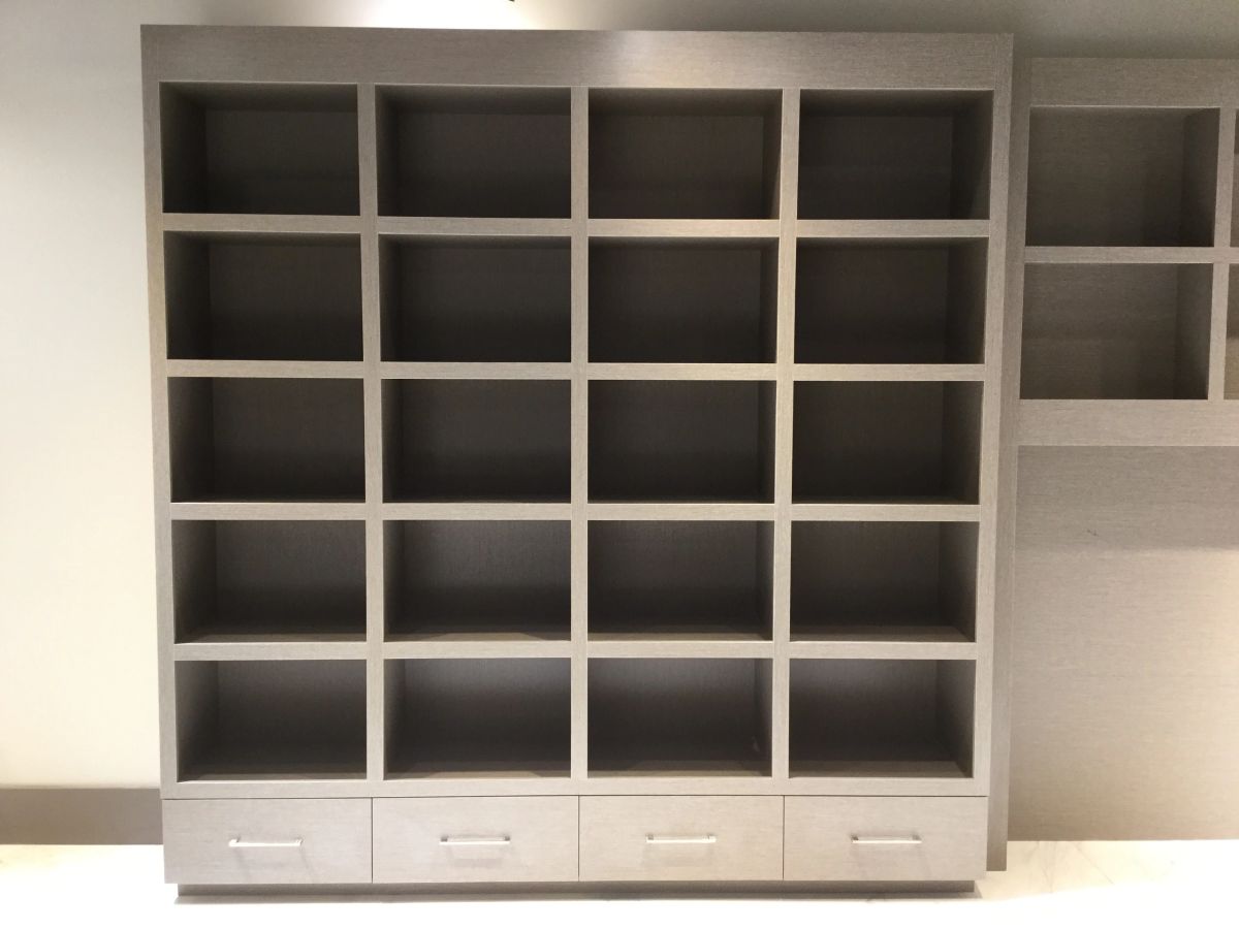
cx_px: 620
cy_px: 464
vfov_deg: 45.4
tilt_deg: -6.2
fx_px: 1110
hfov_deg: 58.4
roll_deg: +0.4
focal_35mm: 31
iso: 80
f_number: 2.4
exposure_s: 1/30
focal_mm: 3.3
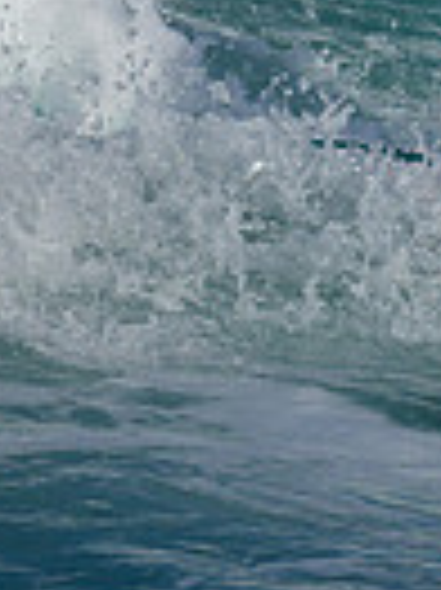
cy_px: -94
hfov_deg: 0.4
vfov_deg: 0.5
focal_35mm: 3620
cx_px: 1119
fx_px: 61591
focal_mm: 800
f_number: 8
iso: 220
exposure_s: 1/2000
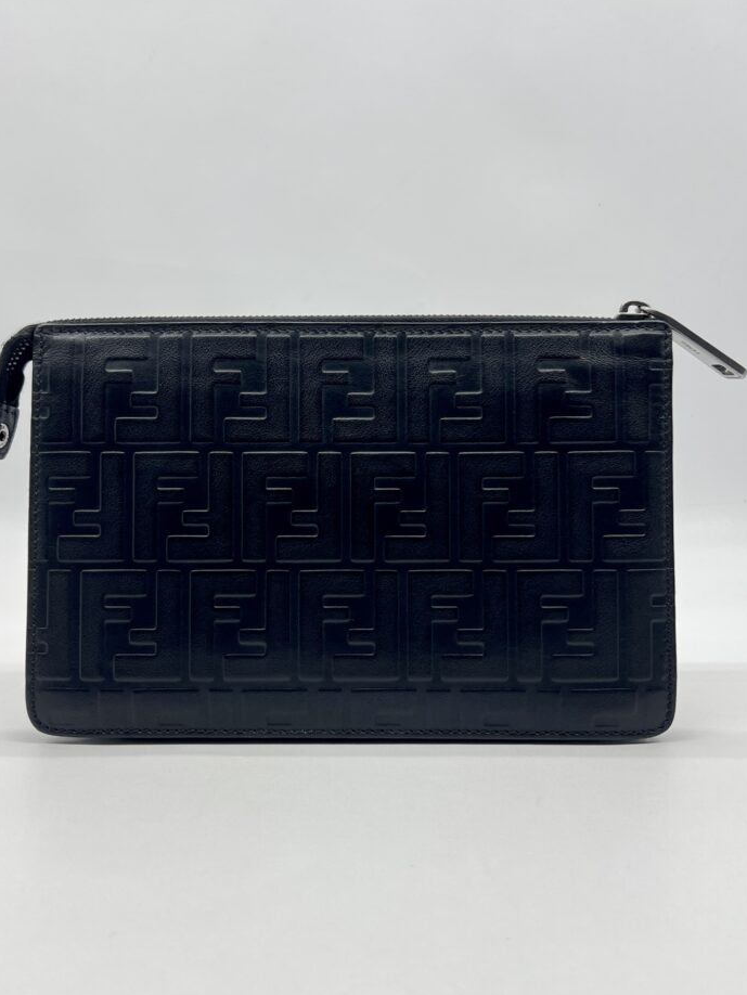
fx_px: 834
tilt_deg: -6.7
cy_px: 530
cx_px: 361
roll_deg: -0.1
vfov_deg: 61.6
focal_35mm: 29
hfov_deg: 48.2
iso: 32
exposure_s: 1/127
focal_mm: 5.7
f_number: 1.5
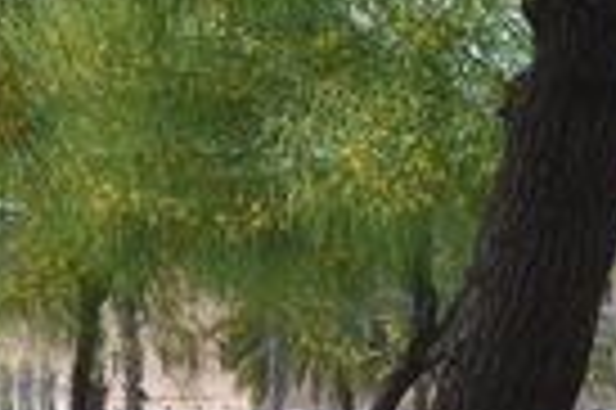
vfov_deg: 7.2
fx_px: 3213
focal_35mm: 188
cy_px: 536
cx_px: 652
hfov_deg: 10.8
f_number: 7.1
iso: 200
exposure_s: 1/200
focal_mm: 26
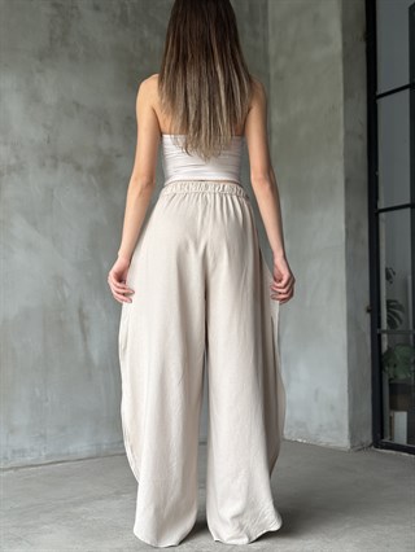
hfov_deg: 30.3
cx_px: 208
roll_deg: +0.2
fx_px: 767
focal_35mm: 48
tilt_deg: +3.4
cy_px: 276
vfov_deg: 39.6
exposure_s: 1/121
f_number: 1.78
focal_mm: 6.76
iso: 80
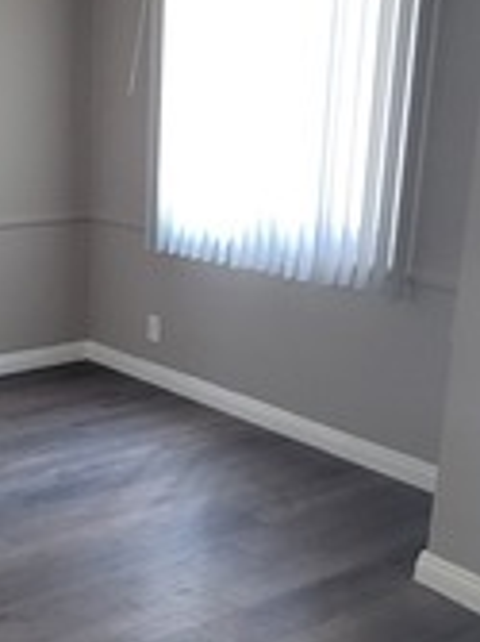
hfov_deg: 26.8
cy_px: 394
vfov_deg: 36.7
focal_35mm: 52
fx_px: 963
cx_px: 31
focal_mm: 2.2
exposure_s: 1/60
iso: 320
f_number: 2.2
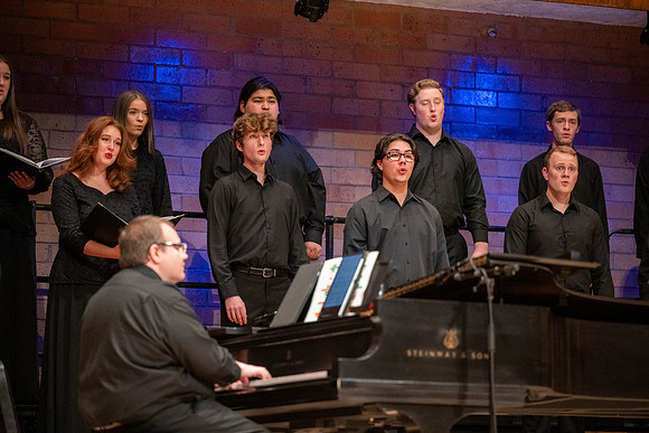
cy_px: 216
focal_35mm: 160
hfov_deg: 12.8
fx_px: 2885
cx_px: 324
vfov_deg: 8.6
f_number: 2.8
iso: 3200
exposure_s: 1/500
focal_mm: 160
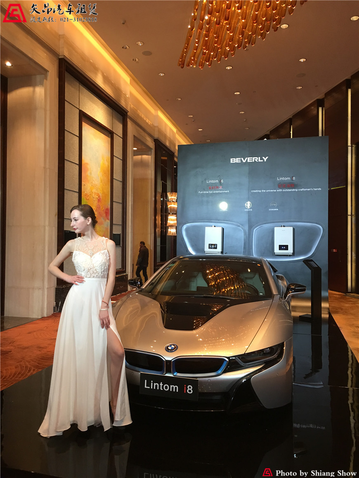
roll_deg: -1.1
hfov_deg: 48.2
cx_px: 180
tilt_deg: +2.1
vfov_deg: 61.7
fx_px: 401
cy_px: 239
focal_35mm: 29
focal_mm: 4.15
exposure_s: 1/17
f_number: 2.2
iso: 64
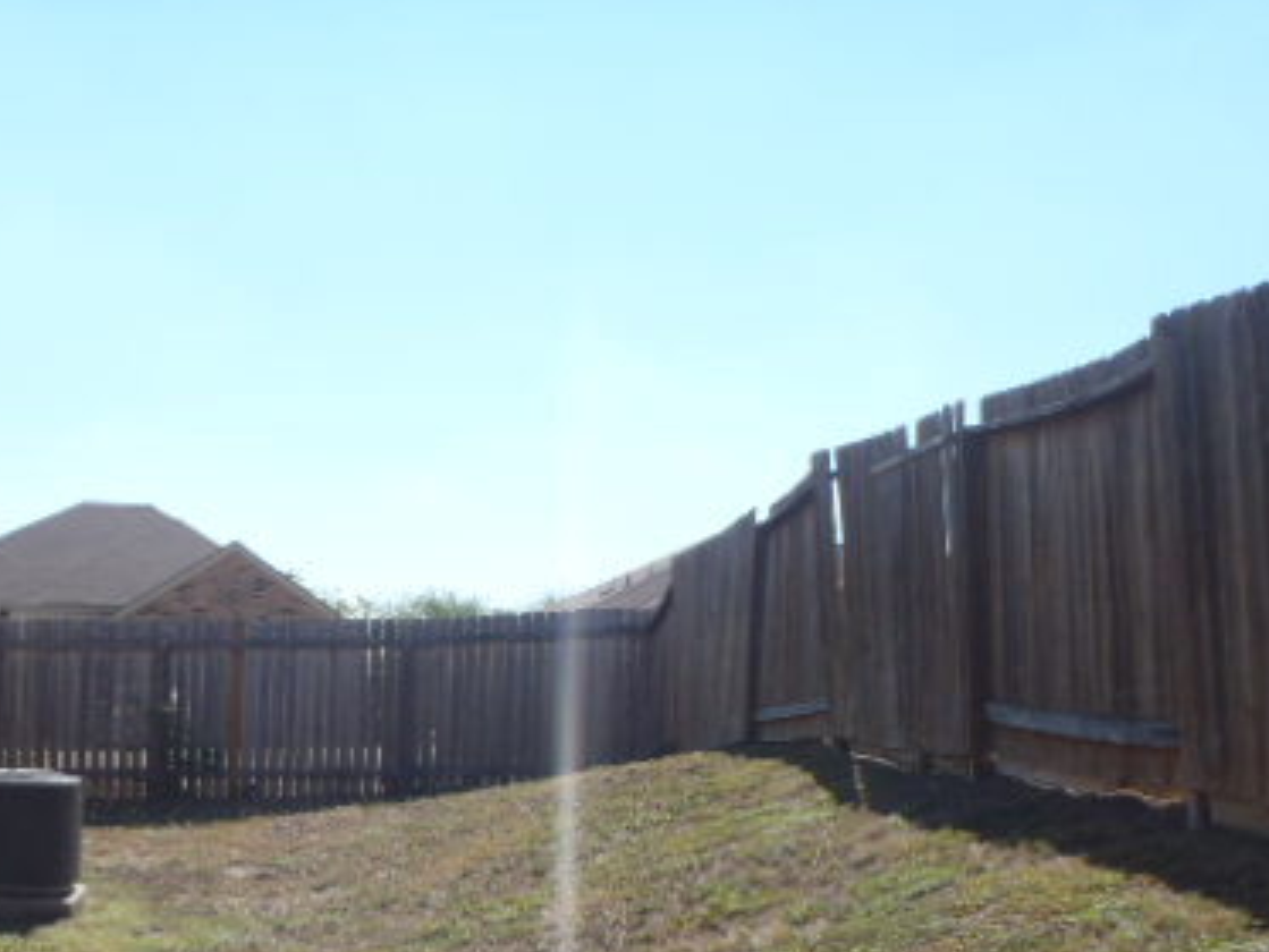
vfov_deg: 29.4
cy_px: 802
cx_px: 381
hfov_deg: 39.0
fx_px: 1760
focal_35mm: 48
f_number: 3.9
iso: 80
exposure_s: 1/500
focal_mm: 5
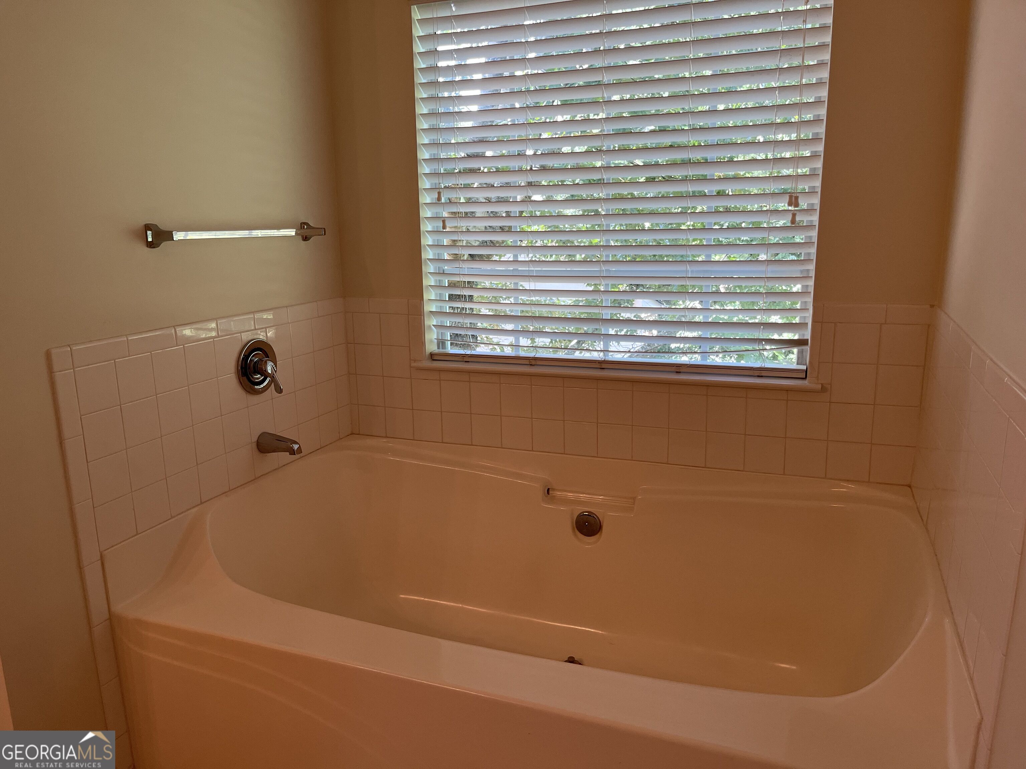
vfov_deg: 53.1
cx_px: 513
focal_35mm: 26
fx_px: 771
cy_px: 384
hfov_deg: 67.3
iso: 125
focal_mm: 5.1
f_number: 1.6
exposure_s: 1/120
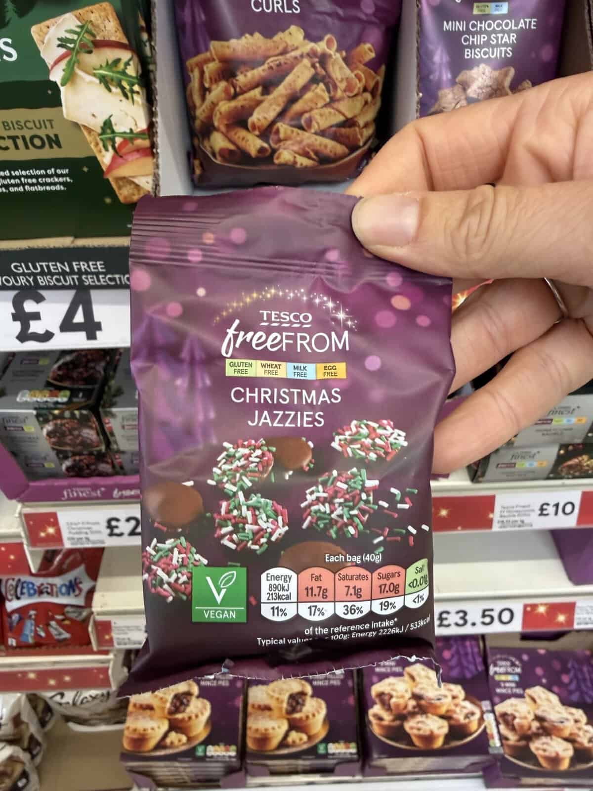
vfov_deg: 71.6
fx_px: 548
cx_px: 296
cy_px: 396
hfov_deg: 56.8
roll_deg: +1.0
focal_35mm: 24
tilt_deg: -43.3
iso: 200
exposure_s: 1/100
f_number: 2.2
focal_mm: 2.22
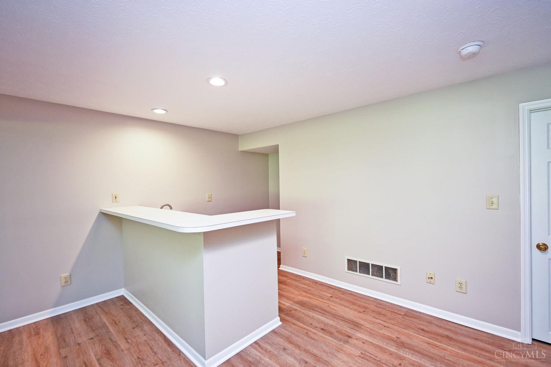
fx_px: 237
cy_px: 184
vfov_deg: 75.5
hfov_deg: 98.5
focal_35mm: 16
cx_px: 276
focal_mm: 15.5
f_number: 4
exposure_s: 1/60
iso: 720
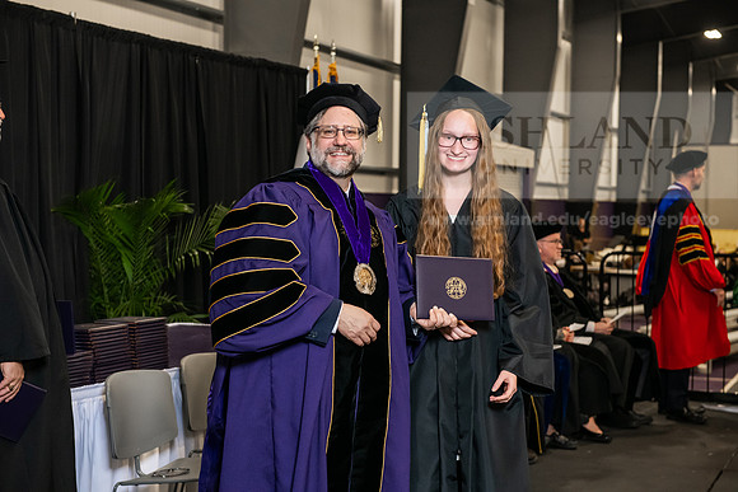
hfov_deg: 32.4
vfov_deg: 21.9
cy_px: 246
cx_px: 369
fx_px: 1271
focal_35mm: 62
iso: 2500
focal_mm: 62
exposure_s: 1/200
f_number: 5
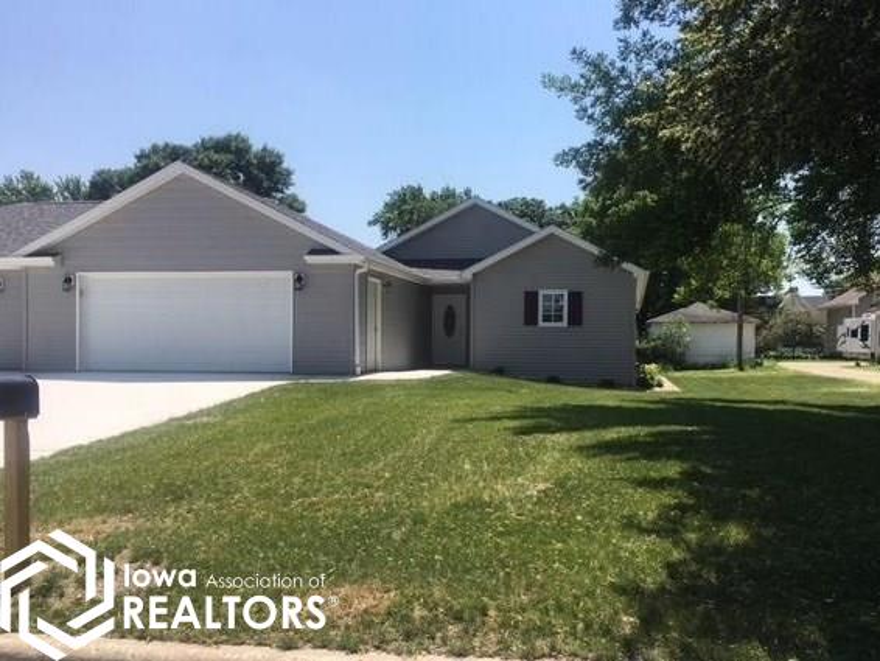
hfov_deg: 61.6
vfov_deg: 48.3
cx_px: 440
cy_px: 330
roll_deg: -0.3
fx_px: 738
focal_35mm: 29
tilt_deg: -0.5
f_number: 2.2
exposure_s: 1/1748
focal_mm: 4.15
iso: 25
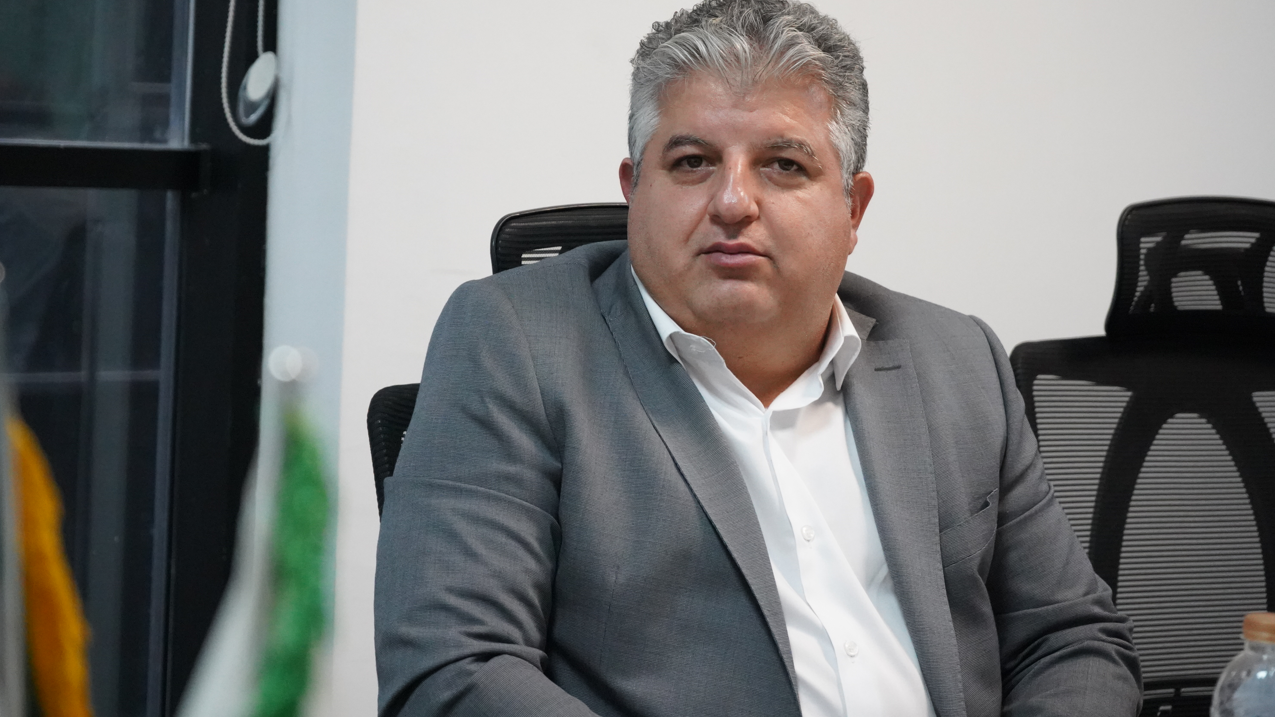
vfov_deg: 16.3
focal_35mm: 74
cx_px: 640
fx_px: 2502
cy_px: 301
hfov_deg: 28.6
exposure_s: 1/500
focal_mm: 70
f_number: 5.6
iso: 12800
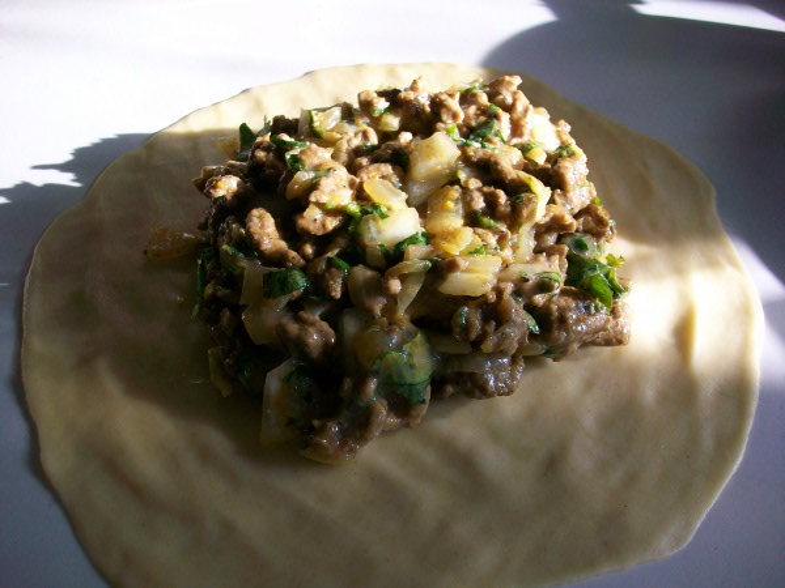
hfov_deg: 56.8
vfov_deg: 44.2
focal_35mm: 32
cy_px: 294
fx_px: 726
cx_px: 392
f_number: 2.8
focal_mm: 5.7
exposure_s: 1/60
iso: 64
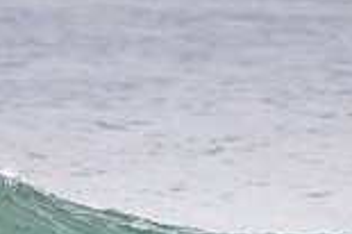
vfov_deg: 0.5
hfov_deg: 0.7
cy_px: 428
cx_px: 93
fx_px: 29321
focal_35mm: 3002
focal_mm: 800
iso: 1800
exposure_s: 1/2000
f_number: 11
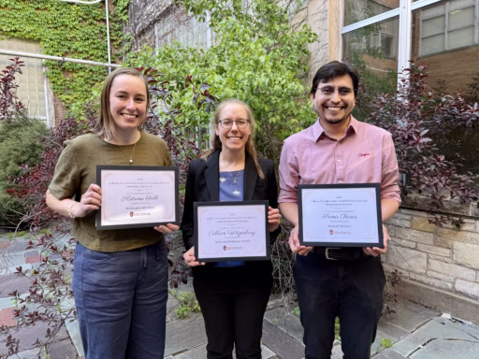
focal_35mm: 24
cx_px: 240
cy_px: 180
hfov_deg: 71.6
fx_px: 332
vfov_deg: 56.8
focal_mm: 6.76
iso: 80
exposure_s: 1/157
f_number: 1.78
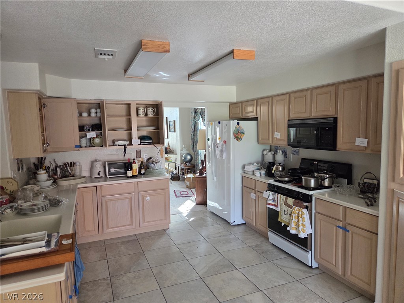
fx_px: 268
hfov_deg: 73.9
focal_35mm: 23
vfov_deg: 58.9
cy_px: 152
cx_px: 202
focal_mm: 5.4
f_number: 1.8
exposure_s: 1/120
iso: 400
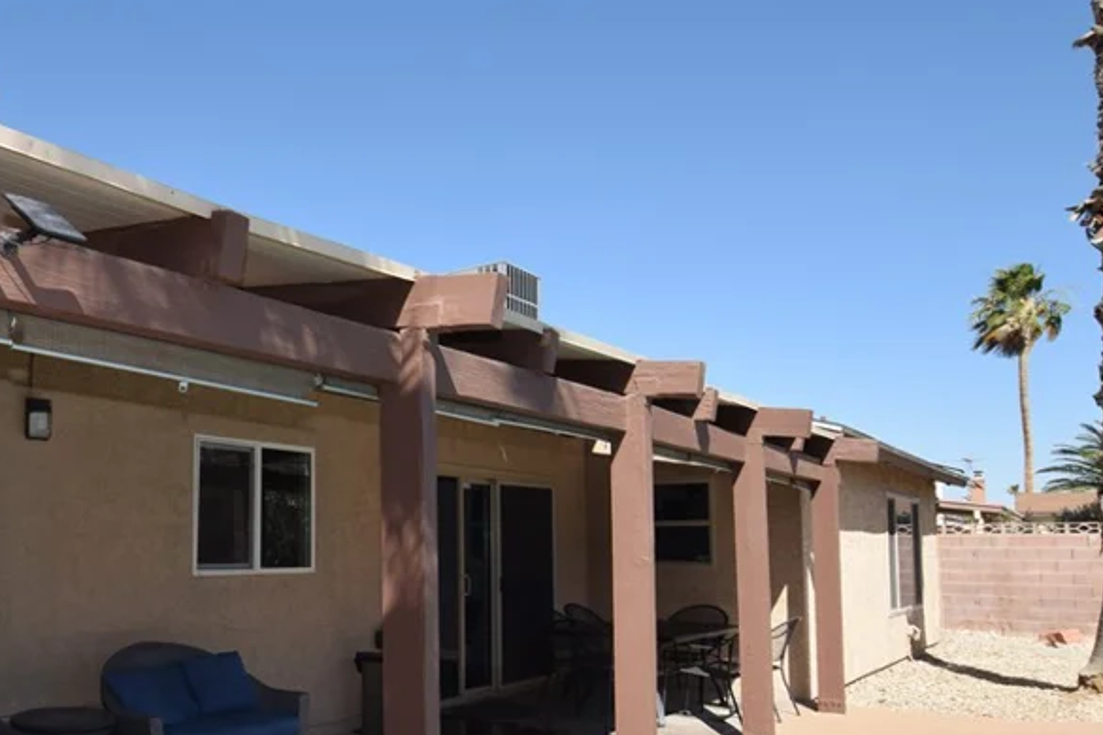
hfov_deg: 58.4
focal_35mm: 29
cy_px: 485
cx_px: 204
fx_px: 885
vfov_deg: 44.5
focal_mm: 11
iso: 100
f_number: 8
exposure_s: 1/200
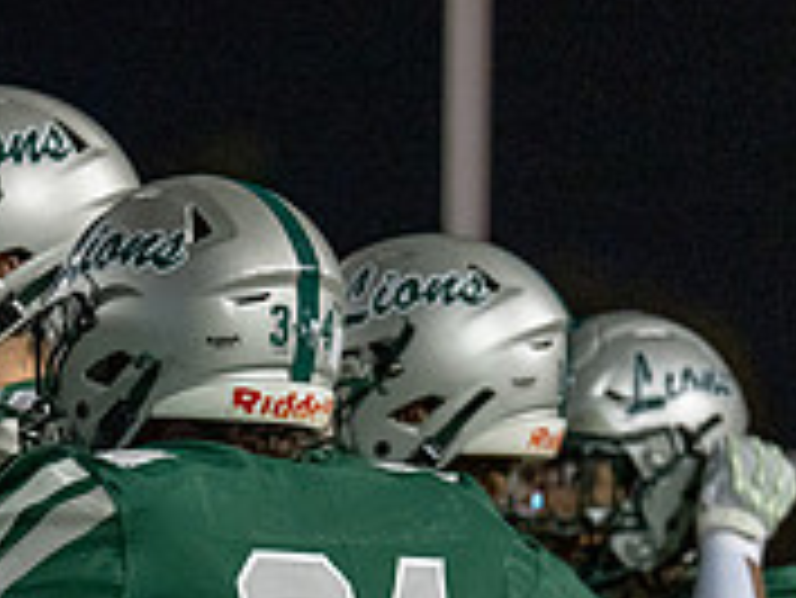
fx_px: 9319
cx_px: -382
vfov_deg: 3.7
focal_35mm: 405
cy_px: 861
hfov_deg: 4.9
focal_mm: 127
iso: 3200
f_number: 2.8
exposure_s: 1/1000
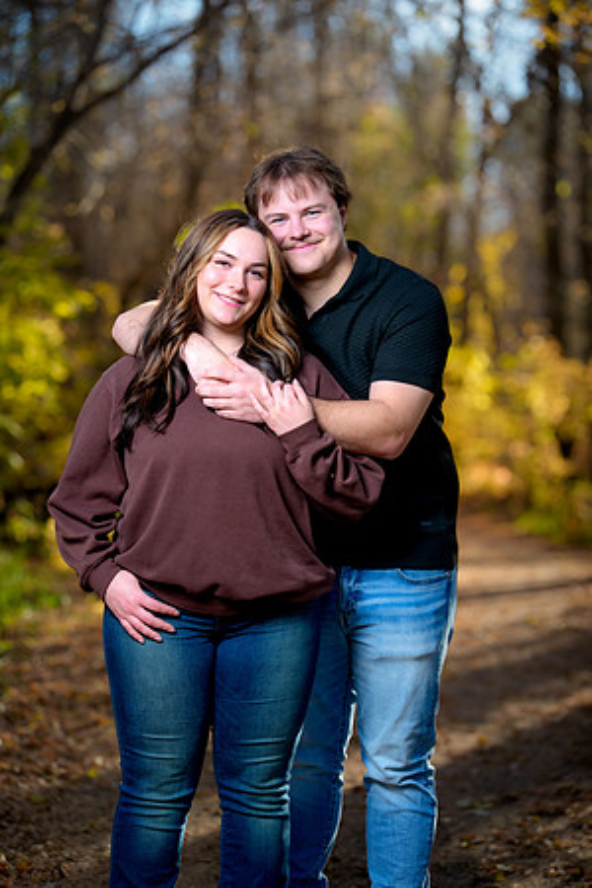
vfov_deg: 21.7
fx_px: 2318
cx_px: 296
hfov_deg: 14.6
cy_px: 444
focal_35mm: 94
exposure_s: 1/160
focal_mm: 94
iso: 250
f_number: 2.5
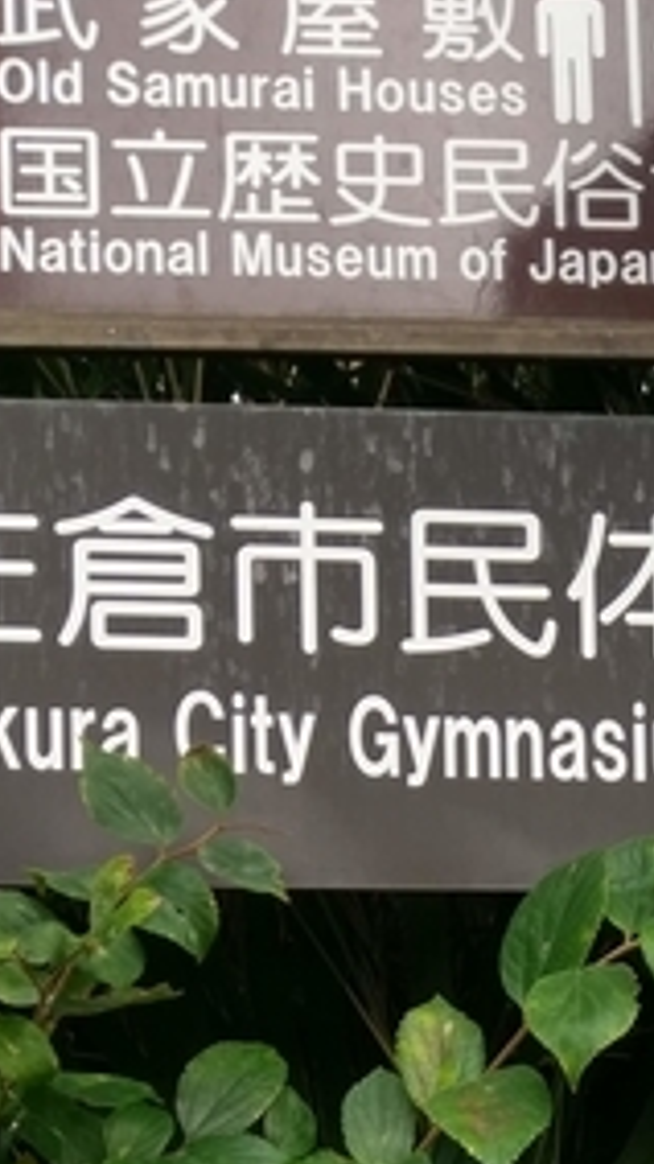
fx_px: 2469
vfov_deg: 24.0
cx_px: 843
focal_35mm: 80
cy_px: 1411
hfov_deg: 14.5
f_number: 1.8
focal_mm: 4.58
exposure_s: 1/238
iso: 100
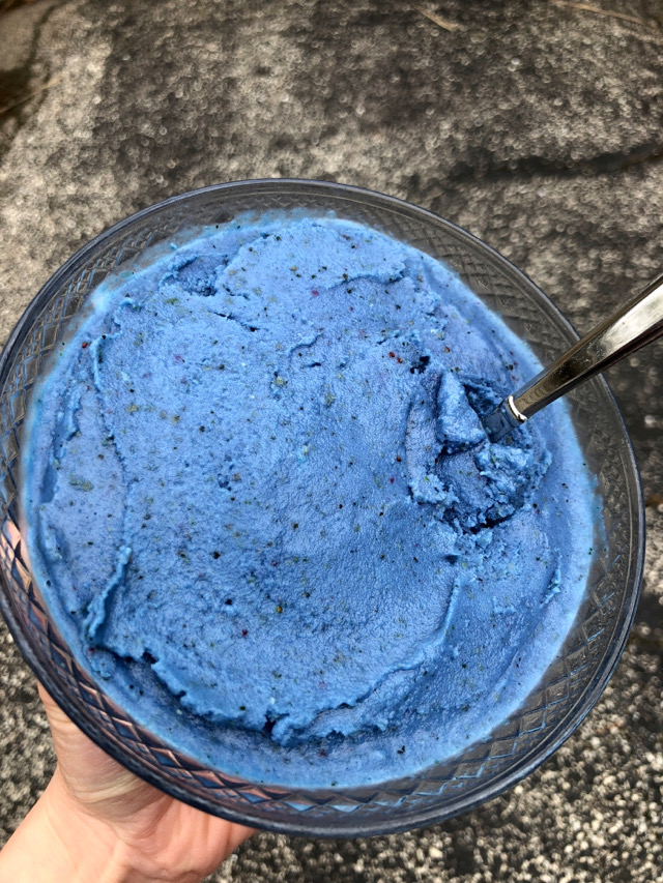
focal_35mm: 28
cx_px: 332
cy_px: 442
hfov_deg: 49.8
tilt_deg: -59.7
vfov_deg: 63.4
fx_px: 715
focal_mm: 3.99
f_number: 1.8
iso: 20
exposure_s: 1/150
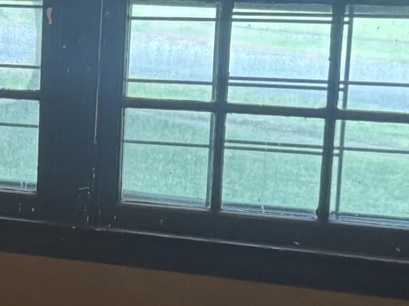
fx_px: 1287
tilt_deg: -10.2
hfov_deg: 17.1
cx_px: -110
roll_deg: -1.4
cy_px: 151
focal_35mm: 109
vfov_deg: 13.6
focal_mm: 6.76
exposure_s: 1/40
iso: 640
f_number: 1.78
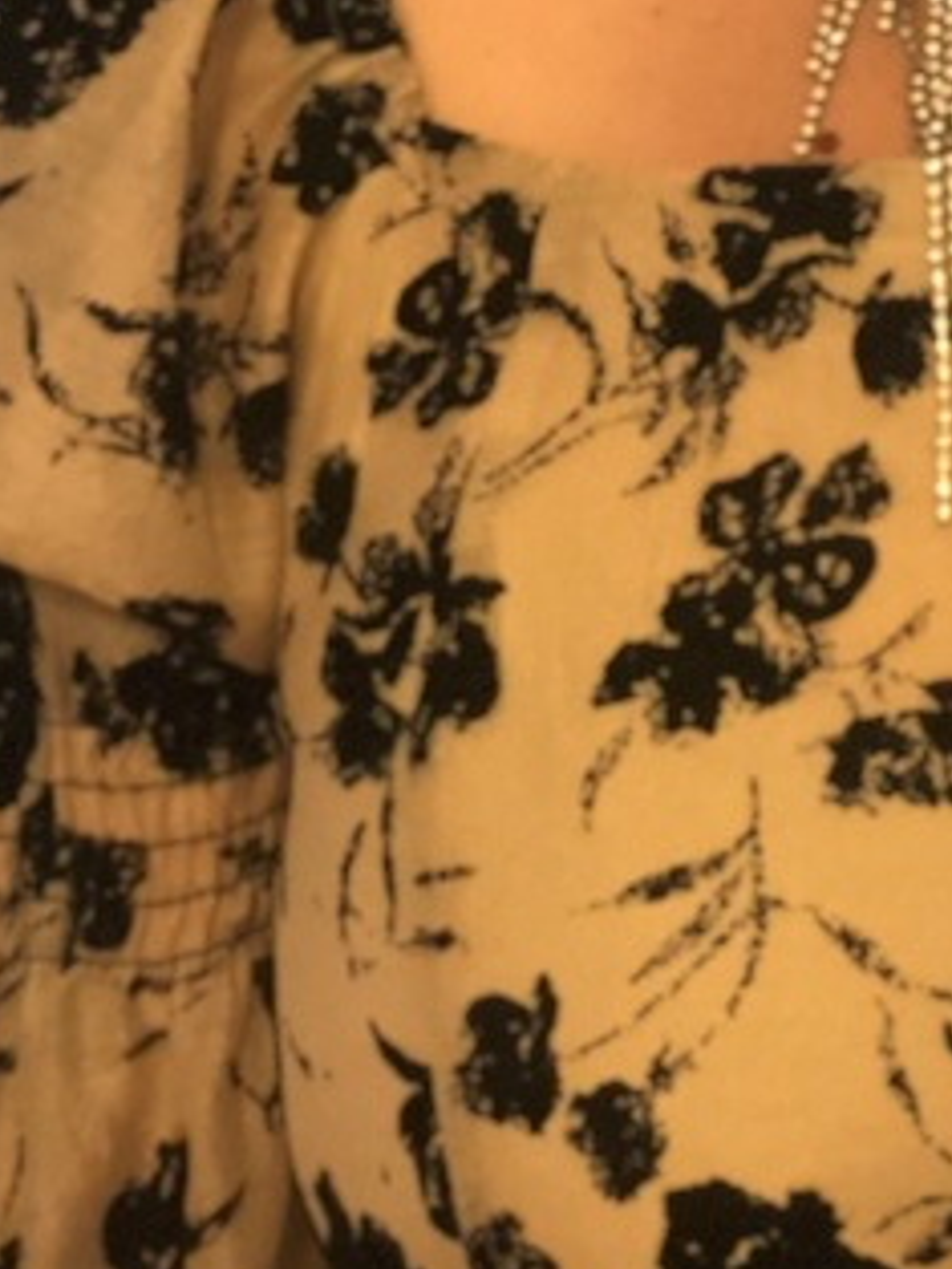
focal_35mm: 170
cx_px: 1308
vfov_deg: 11.1
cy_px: -685
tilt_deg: -9.6
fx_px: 6229
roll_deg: -0.8
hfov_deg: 8.6
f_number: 2.4
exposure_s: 1/11
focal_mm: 6
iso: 160
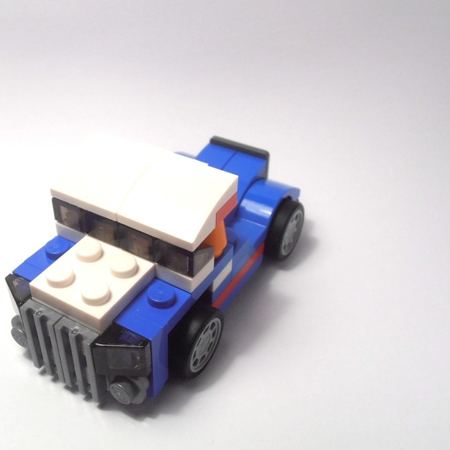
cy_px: 224
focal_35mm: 44
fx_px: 647
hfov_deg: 38.0
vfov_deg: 38.3
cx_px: 157
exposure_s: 1/100
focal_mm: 6.61
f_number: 3.9
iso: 80
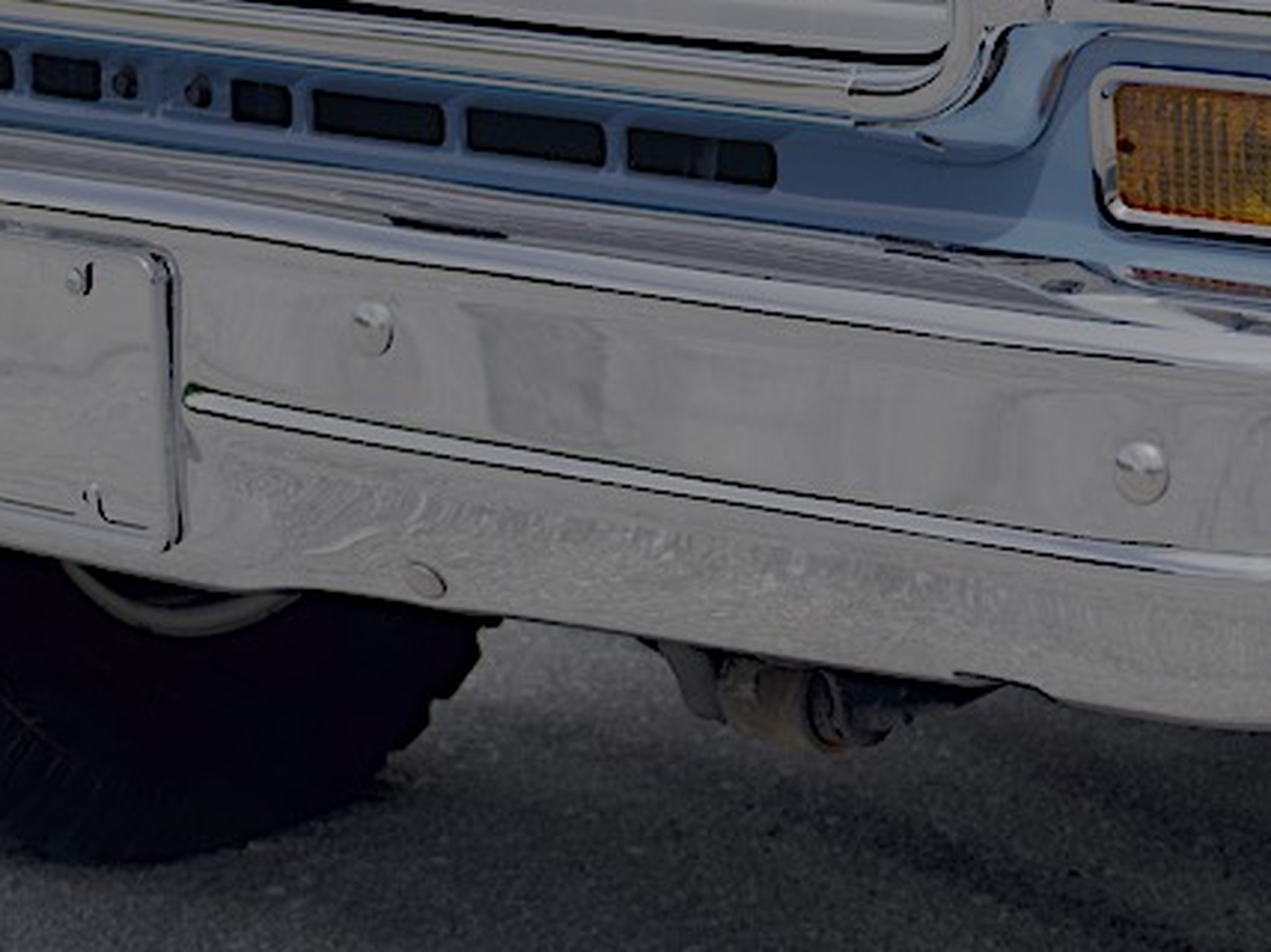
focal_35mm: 134
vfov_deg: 10.8
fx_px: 4919
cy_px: -330
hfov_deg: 14.4
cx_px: 1402
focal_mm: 31
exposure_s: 1/3200
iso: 400
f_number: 4
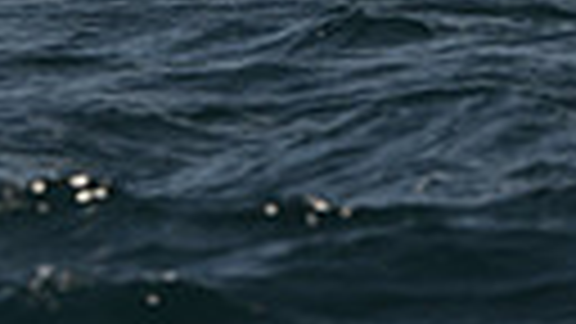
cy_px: -950
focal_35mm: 1184
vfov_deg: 1.0
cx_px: 178
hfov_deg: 1.8
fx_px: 18083
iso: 250
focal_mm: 250
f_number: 7.1
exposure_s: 1/1000
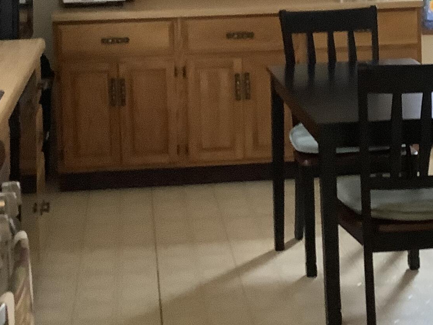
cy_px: -30
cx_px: 228
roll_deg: +1.2
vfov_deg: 17.0
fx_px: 1051
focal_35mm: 84
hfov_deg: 23.3
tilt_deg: -3.3
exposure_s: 1/60
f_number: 2.4
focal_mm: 3.3
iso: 320
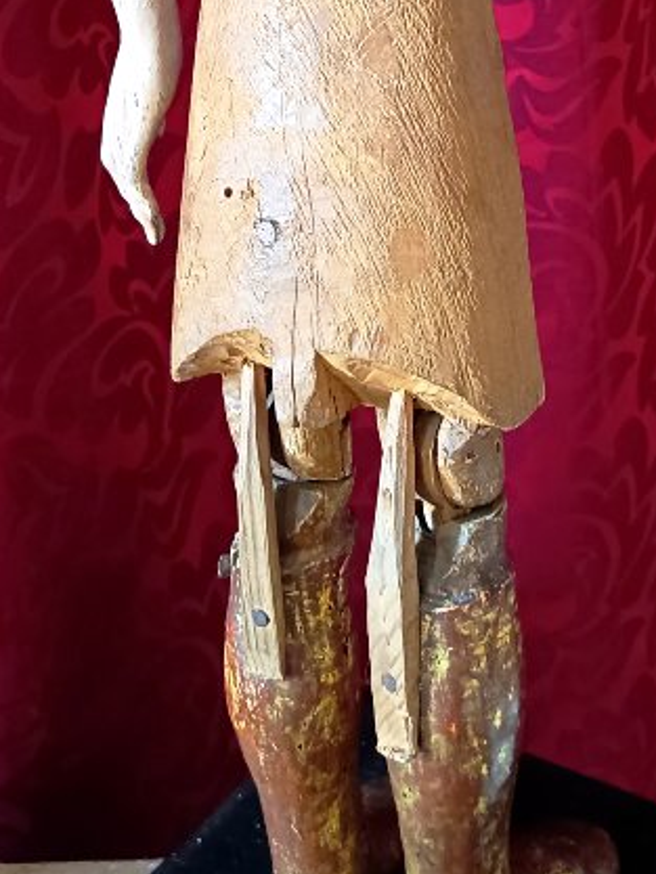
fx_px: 1743
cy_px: 25
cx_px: 390
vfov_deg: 26.8
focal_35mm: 69
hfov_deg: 21.3
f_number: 1.7
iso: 2968
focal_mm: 5.24
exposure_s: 1/16.7
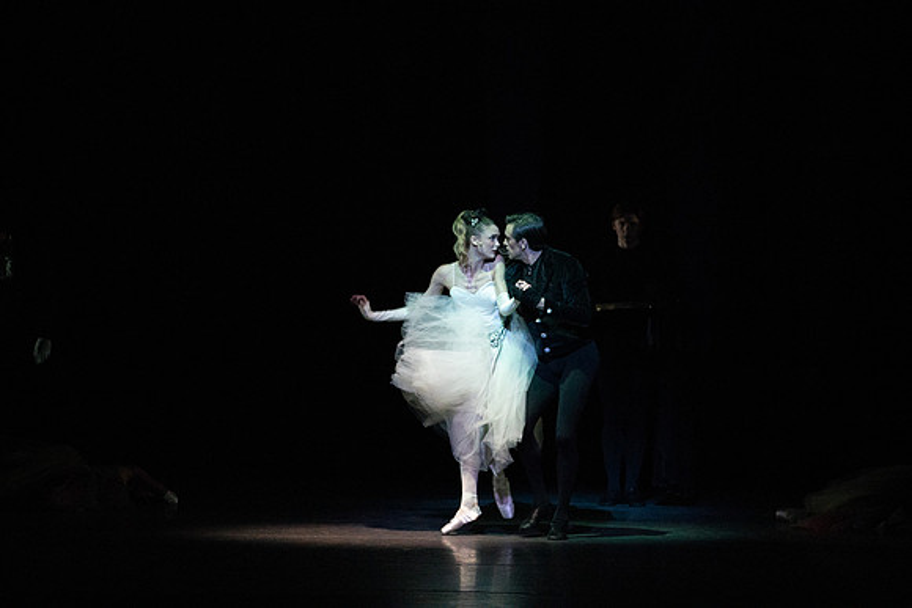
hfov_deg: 10.3
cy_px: 304
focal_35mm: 200
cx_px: 456
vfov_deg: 6.9
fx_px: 5068
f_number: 4.5
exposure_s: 1/400
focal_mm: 200
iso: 20000
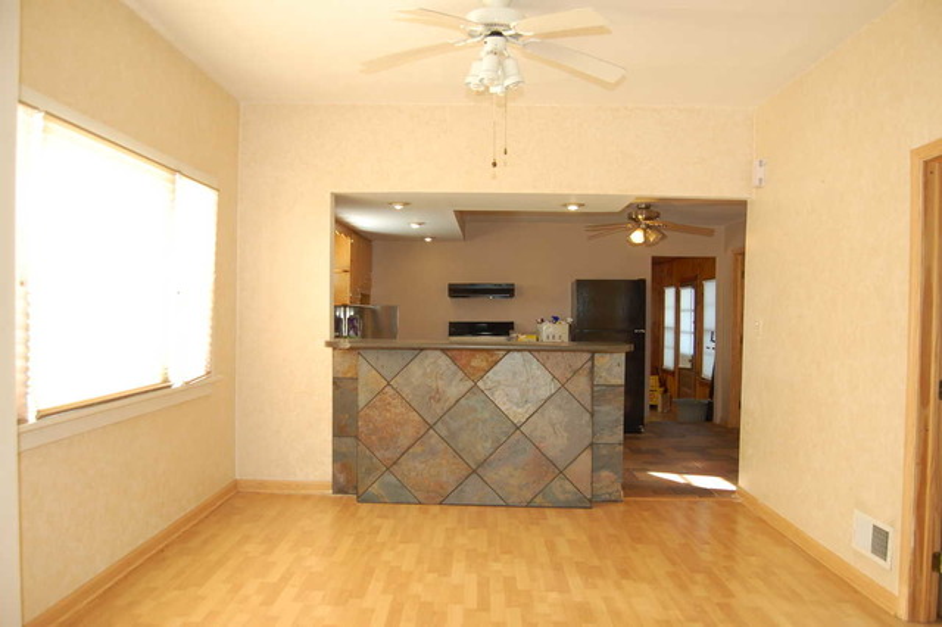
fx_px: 706
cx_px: 471
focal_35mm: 27
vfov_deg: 47.9
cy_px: 314
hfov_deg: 67.4
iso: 400
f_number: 4.5
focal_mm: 18
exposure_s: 1/80
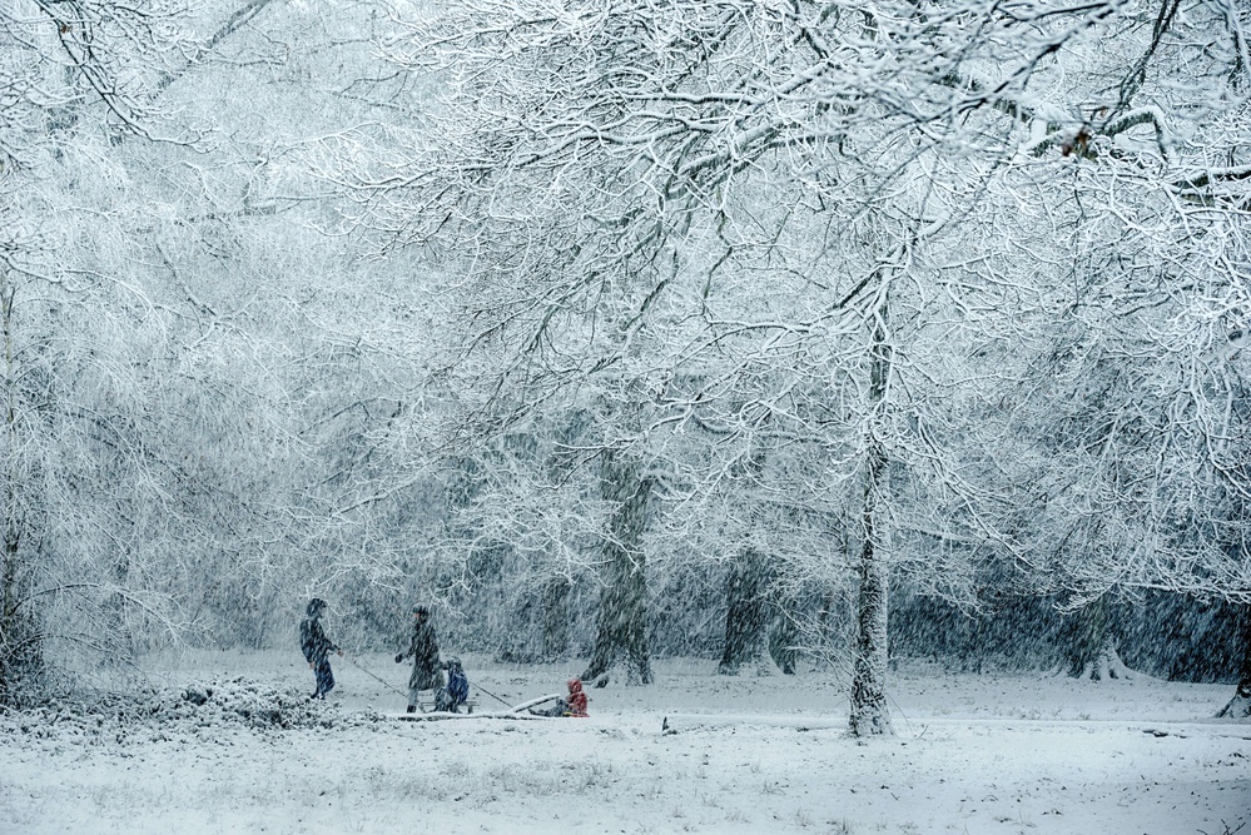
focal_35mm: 130
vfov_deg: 10.6
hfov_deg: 15.8
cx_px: 626
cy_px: 418
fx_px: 4519
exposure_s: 1/40
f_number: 6.3
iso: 400
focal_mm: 130
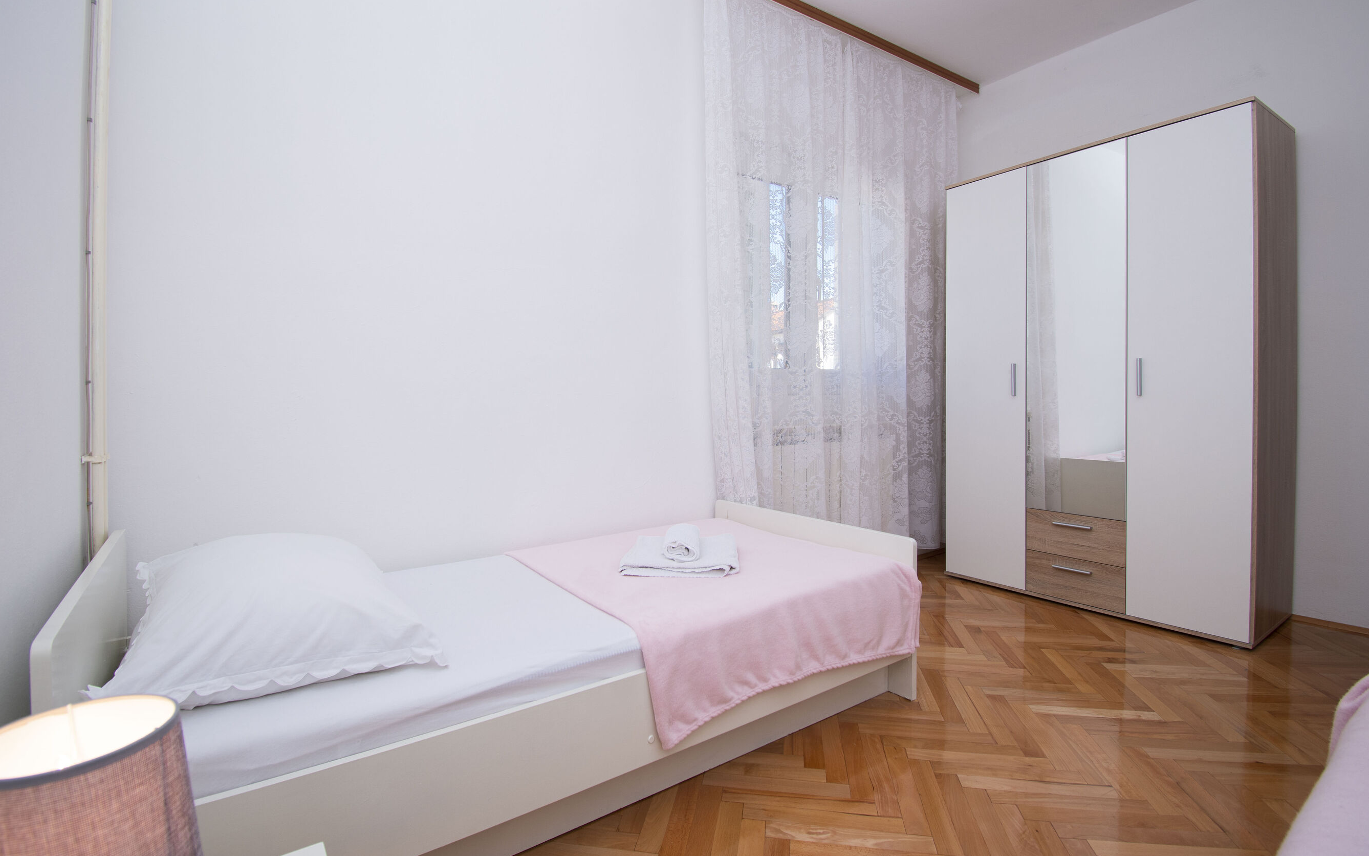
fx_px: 597
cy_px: 406
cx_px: 672
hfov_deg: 97.8
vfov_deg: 71.2
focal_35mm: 16
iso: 100
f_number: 5.6
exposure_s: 1/60
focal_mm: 10
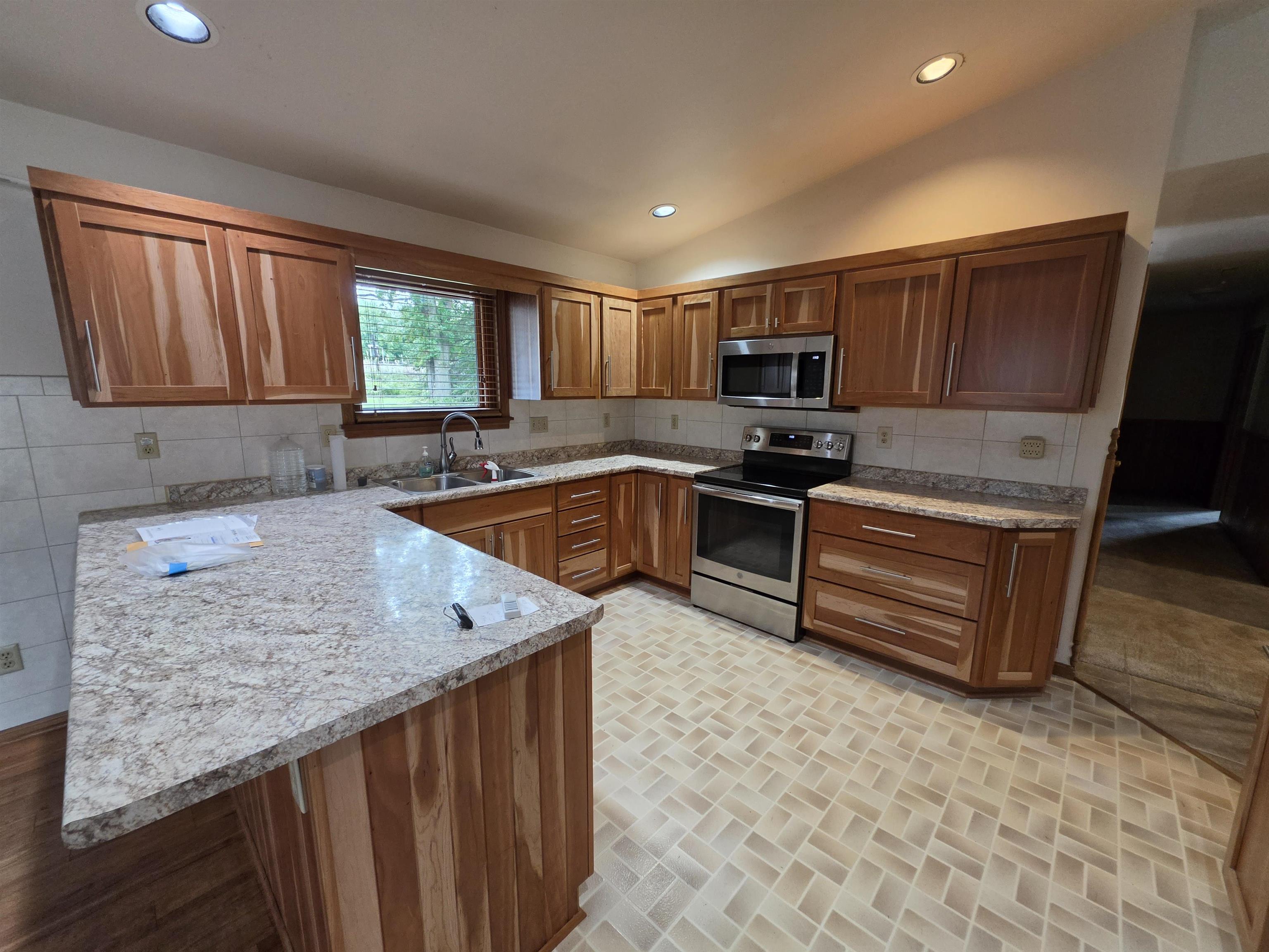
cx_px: 634
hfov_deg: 106.2
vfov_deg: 89.9
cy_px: 476
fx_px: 477
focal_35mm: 13
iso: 250
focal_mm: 2.2
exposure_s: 1/60
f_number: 1.9
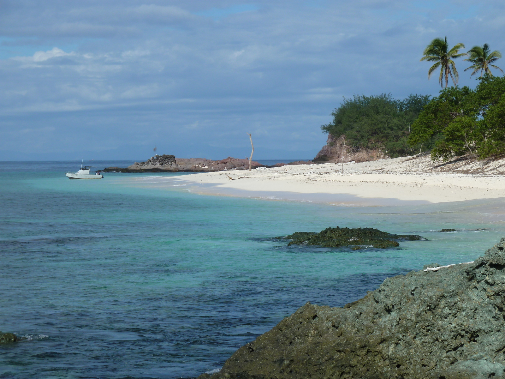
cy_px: 190
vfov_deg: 12.5
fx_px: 1736
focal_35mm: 119
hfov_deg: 16.6
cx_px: 252
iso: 80
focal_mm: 19.5
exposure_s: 1/640
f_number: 5.6
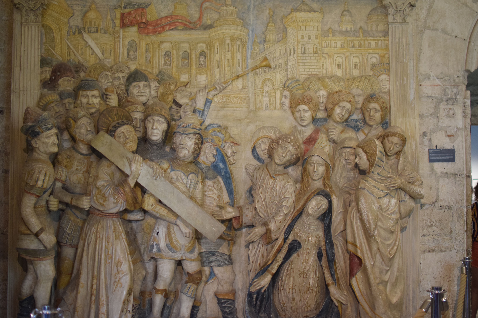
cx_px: 239
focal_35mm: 52
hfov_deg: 37.9
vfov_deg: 25.8
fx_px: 697
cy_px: 159
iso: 1250
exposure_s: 1/100
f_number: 2
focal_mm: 35
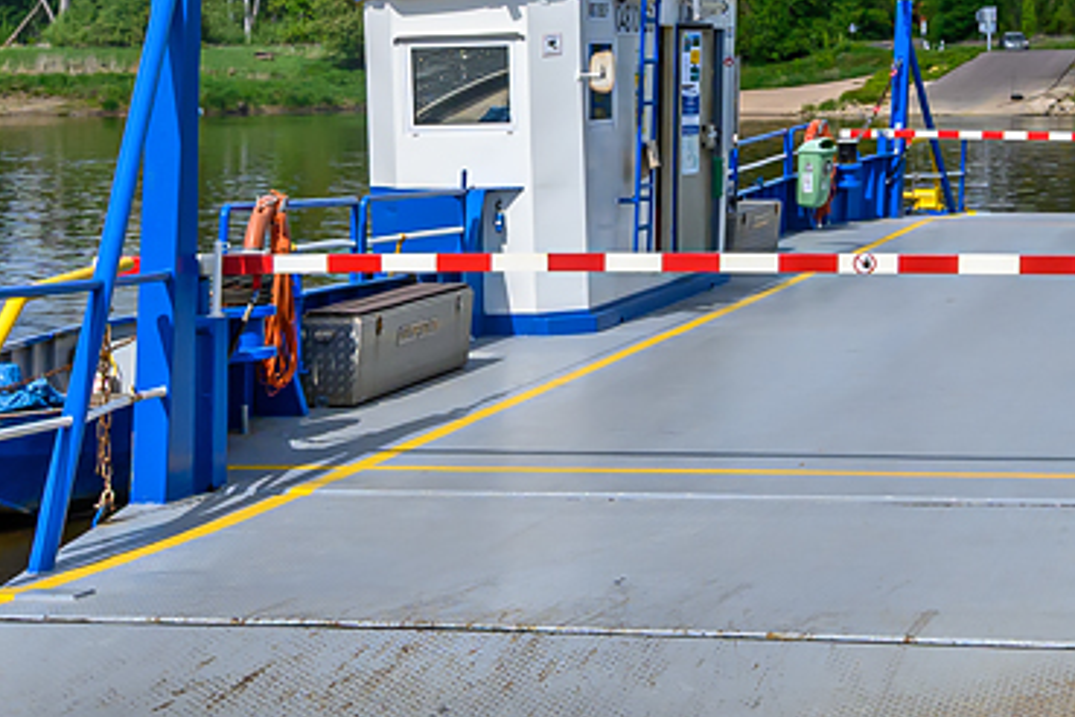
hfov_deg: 25.9
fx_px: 2329
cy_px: 408
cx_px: 693
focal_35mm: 78
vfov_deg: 17.5
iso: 200
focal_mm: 16
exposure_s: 1/800
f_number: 9
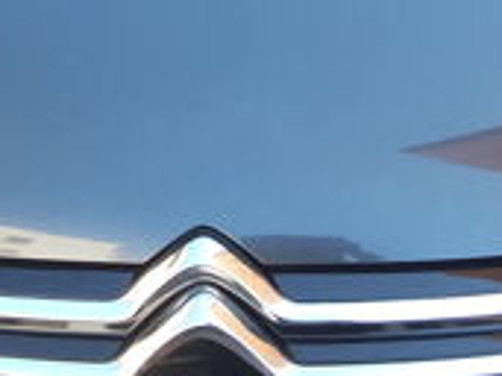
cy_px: -106
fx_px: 1261
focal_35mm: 87
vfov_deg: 16.1
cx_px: 188
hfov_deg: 22.5
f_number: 1.9
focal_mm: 2.9
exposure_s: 1/111
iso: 40
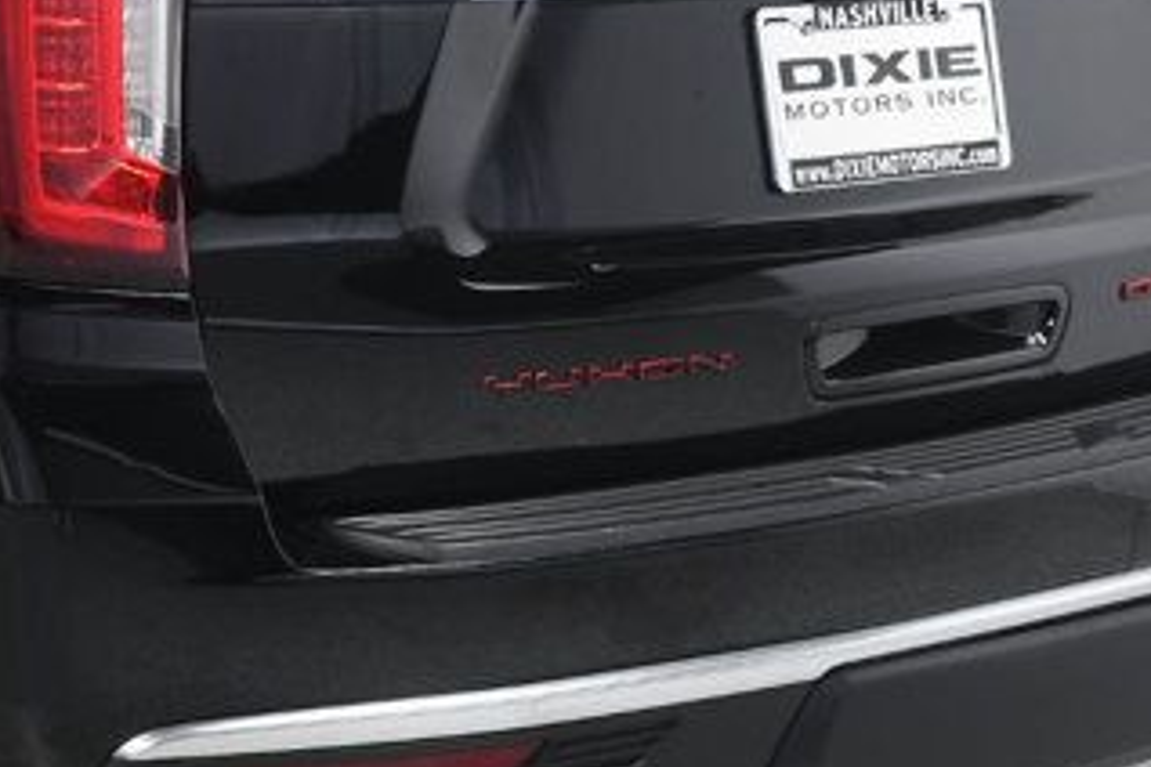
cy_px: 109
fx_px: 3708
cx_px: -181
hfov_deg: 17.0
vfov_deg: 11.7
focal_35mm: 116
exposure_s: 1/160
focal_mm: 24
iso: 100
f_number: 8
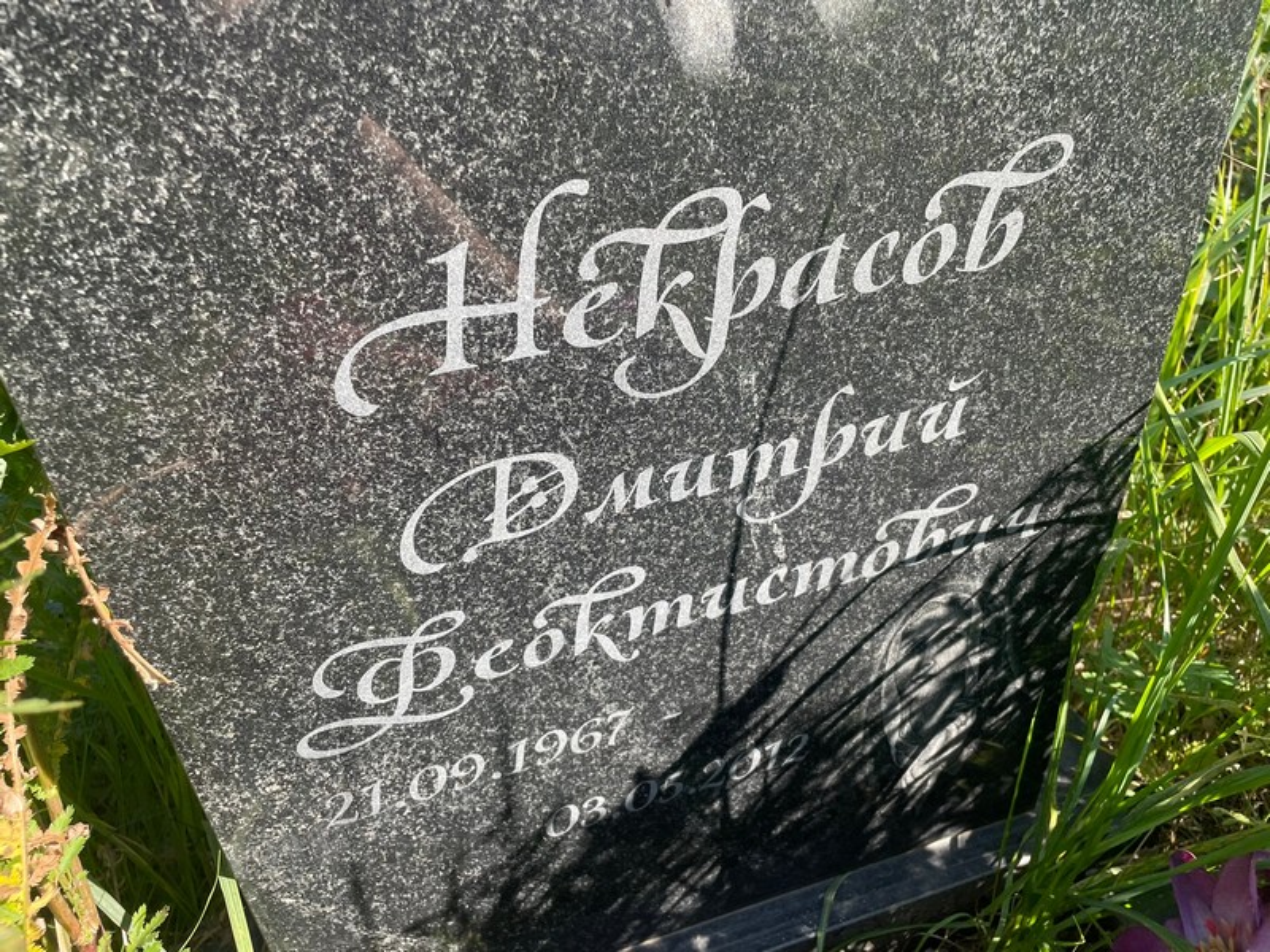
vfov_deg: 53.1
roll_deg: +1.8
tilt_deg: -32.1
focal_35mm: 26
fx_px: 954
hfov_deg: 67.3
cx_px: 635
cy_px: 476
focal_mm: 4.2
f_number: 1.6
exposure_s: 1/581
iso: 32
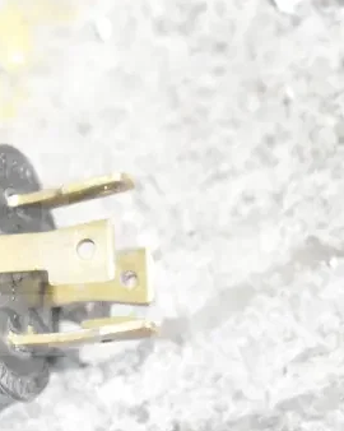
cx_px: -42
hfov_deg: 12.4
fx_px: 1554
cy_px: 254
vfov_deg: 15.8
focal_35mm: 122
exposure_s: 1/80
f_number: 5.3
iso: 9000
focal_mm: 48
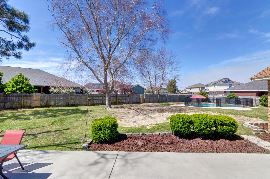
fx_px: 123
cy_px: 90
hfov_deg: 95.1
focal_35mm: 16
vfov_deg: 71.8
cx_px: 135
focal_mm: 11
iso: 100
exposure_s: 1/125
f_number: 22
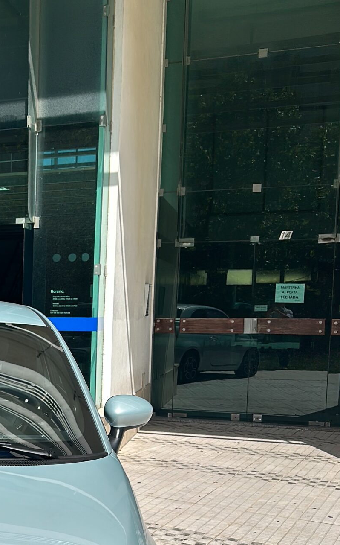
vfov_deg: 39.1
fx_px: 756
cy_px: 369
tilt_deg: -4.9
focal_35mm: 51
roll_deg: -1.0
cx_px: -63
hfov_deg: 23.3
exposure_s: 1/6289
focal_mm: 6.86
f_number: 1.78
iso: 59
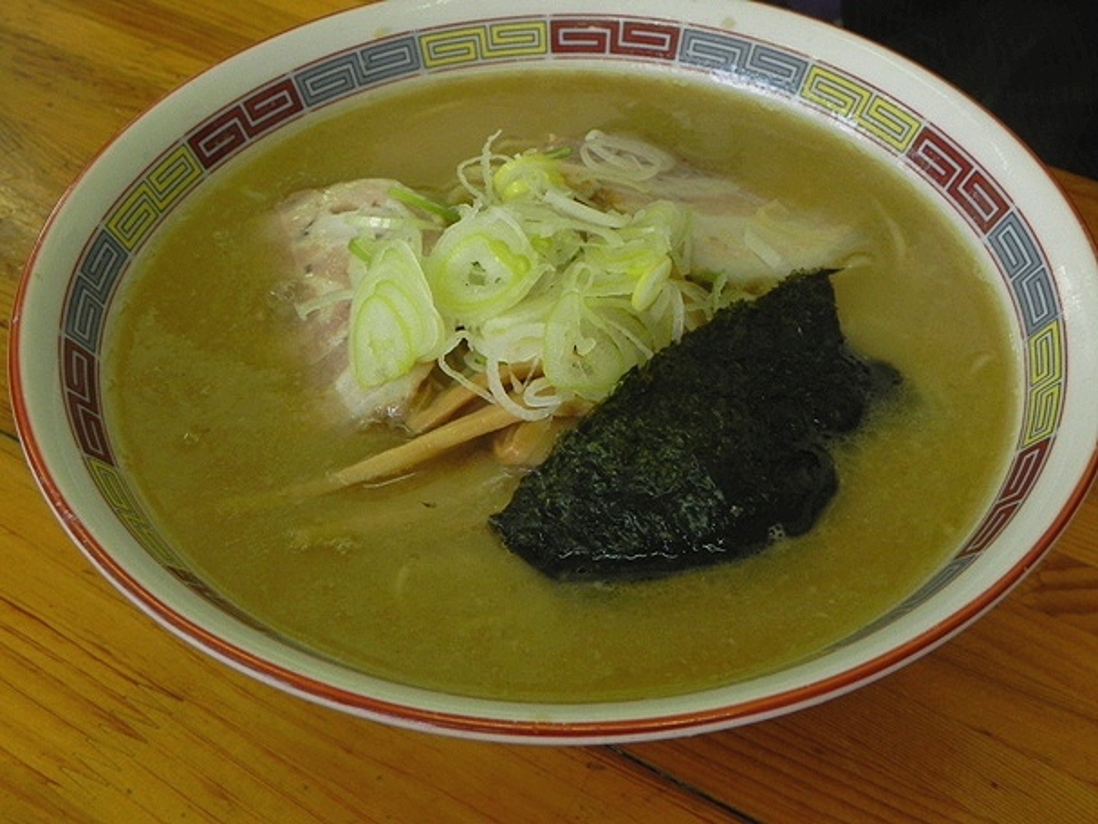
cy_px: 412
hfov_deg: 41.2
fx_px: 1459
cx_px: 549
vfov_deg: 31.5
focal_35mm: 46
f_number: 4.5
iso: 200
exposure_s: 1/74.2
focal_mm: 8.2
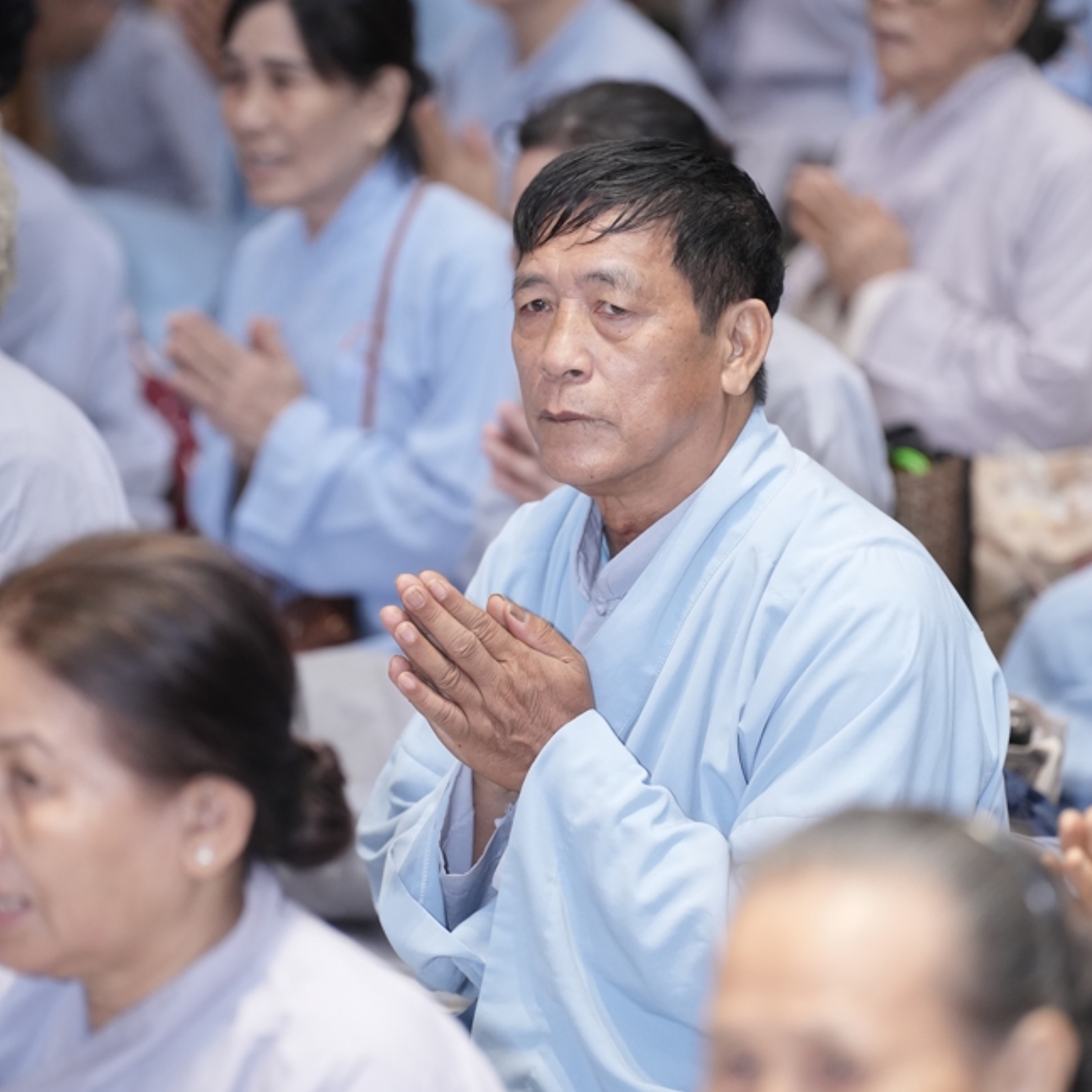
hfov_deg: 10.3
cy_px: 580
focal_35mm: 169
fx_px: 6032
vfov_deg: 10.3
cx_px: 547
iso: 2000
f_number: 2.8
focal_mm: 132
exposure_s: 1/200
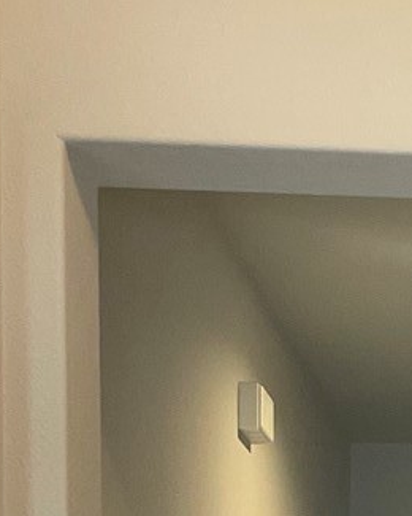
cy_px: 989
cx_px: 765
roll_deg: -0.4
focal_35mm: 160
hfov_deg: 9.2
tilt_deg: -1.1
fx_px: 2439
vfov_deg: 11.1
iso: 80
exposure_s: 1/60
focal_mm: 4.2
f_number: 1.6
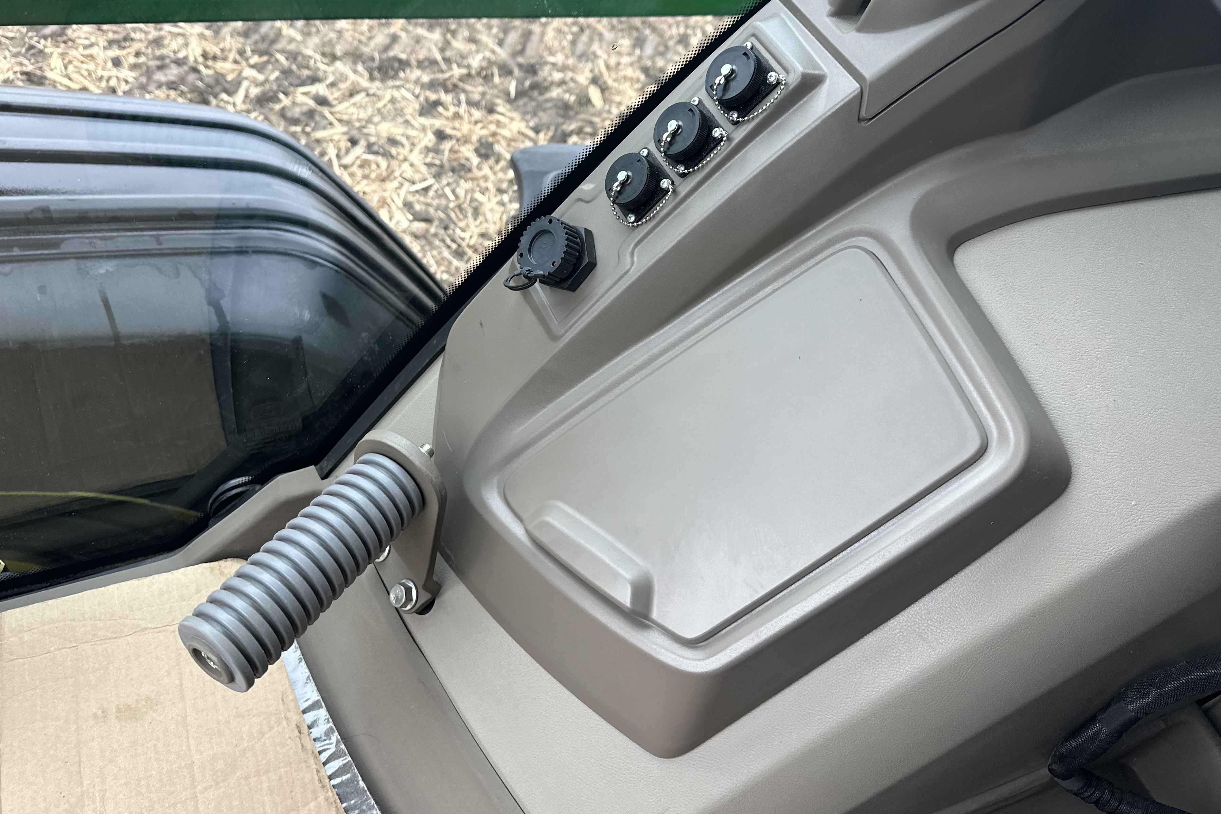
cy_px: 331
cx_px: 579
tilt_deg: -43.9
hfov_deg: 65.4
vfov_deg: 46.2
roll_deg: -18.6
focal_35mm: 28
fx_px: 950
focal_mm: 6.86
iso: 125
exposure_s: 1/121
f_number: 1.78
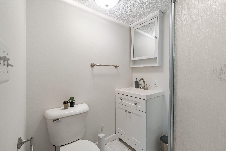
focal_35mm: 16
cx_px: 113
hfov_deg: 96.7
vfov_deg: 73.7
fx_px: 100
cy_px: 76
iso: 400
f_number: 8
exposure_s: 2
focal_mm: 16
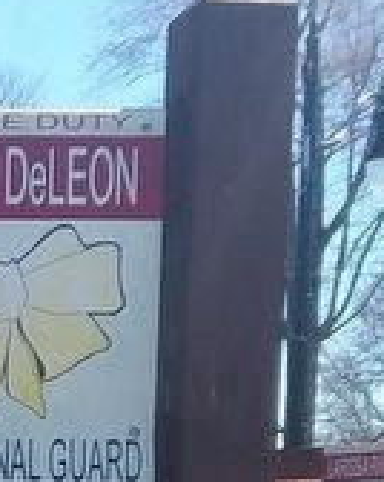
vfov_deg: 13.3
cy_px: 775
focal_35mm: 135
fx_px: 1921
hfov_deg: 10.0
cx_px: -542
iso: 40
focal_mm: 2.47
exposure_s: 1/741
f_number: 1.9
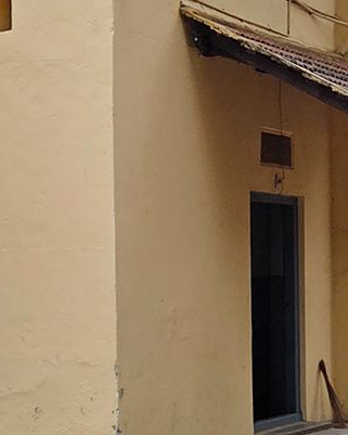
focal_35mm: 112
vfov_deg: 17.2
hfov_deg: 13.6
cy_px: 206
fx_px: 1441
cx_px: 332
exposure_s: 1/2234
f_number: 1.8
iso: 80
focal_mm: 5.4
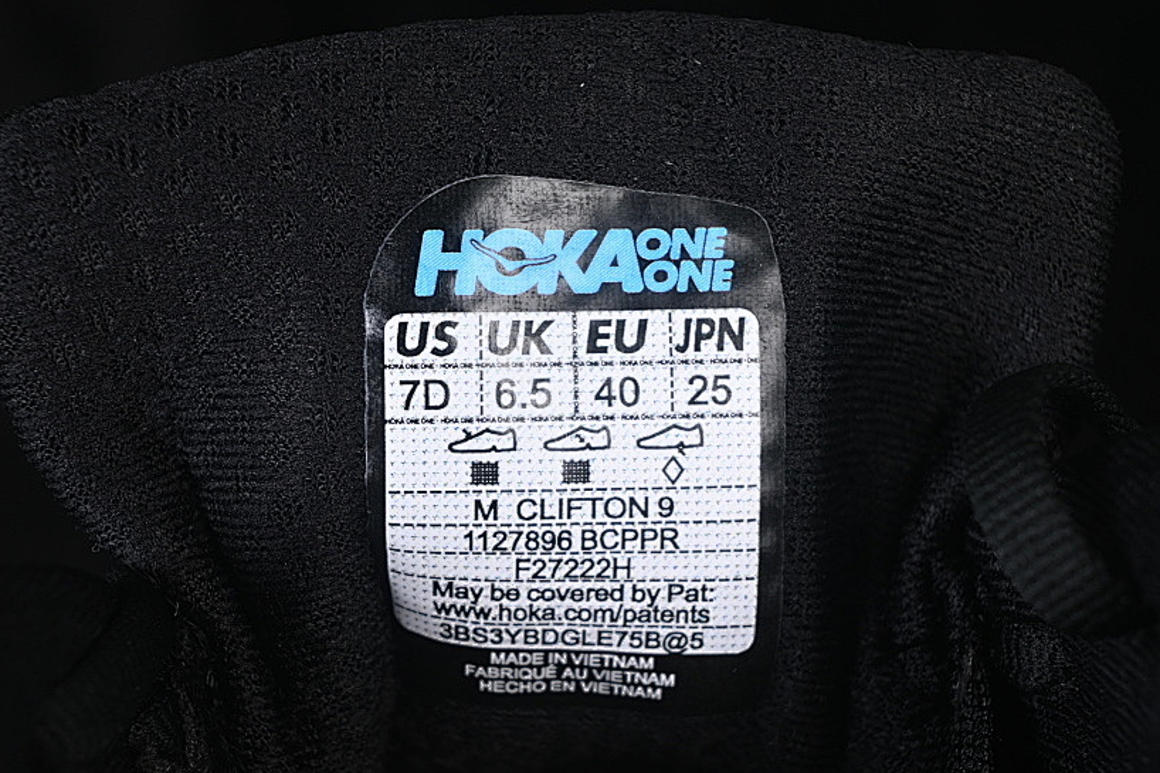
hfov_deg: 20.6
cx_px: 566
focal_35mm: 99
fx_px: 3189
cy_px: 491
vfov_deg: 13.8
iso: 160
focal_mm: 50
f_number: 6.3
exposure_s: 1/50
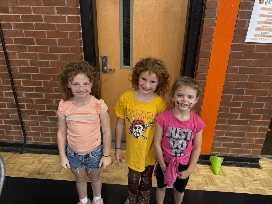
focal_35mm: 24
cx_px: 136
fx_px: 189
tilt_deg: -20.9
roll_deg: -1.4
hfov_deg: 71.6
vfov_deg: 56.8
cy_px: 102
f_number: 1.78
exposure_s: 1/60
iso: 125
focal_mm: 6.76
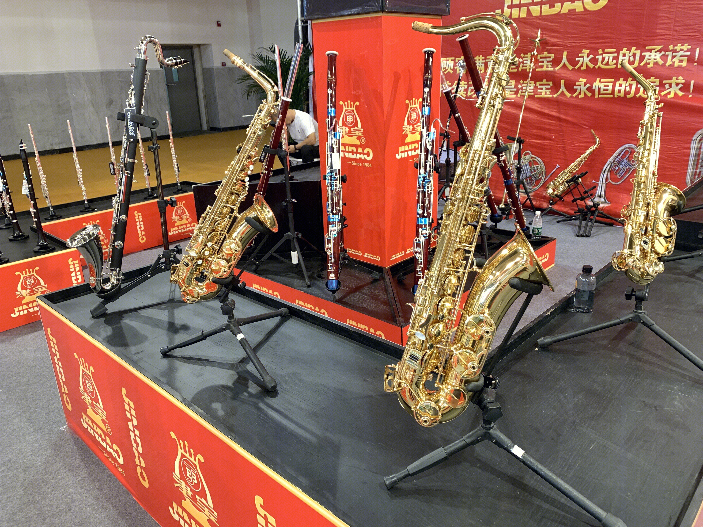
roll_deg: +1.9
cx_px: 352
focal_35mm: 26
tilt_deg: -19.5
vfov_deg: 53.1
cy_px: 264
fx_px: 528
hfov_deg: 67.3
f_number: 1.8
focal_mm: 4.25
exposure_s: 1/50
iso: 80
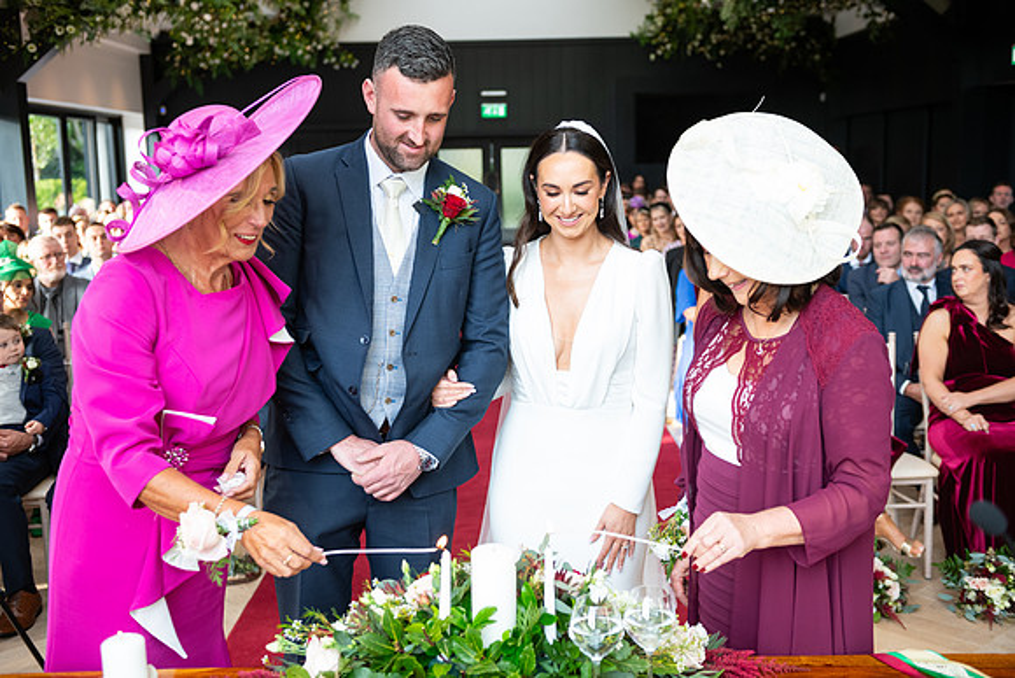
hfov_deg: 48.4
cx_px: 508
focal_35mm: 40
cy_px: 339
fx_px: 1128
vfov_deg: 33.4
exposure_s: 1/160
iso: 640
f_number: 3.5
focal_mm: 40
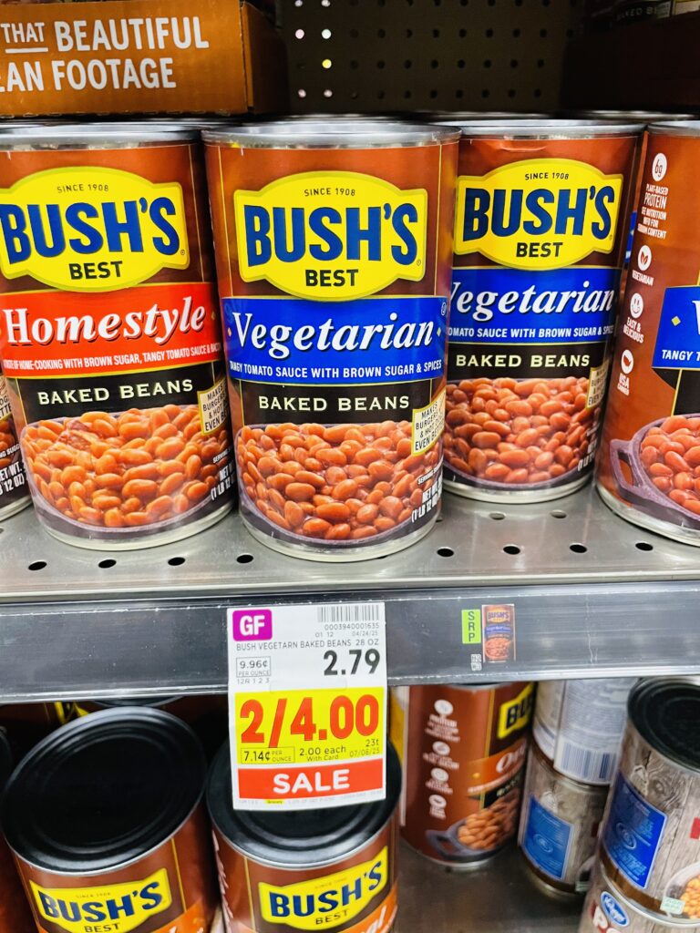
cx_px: 350
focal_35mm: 26
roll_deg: +1.0
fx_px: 701
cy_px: 466
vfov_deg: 67.3
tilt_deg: -26.8
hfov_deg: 53.1
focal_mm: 4.2
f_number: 1.6
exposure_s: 1/60
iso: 500
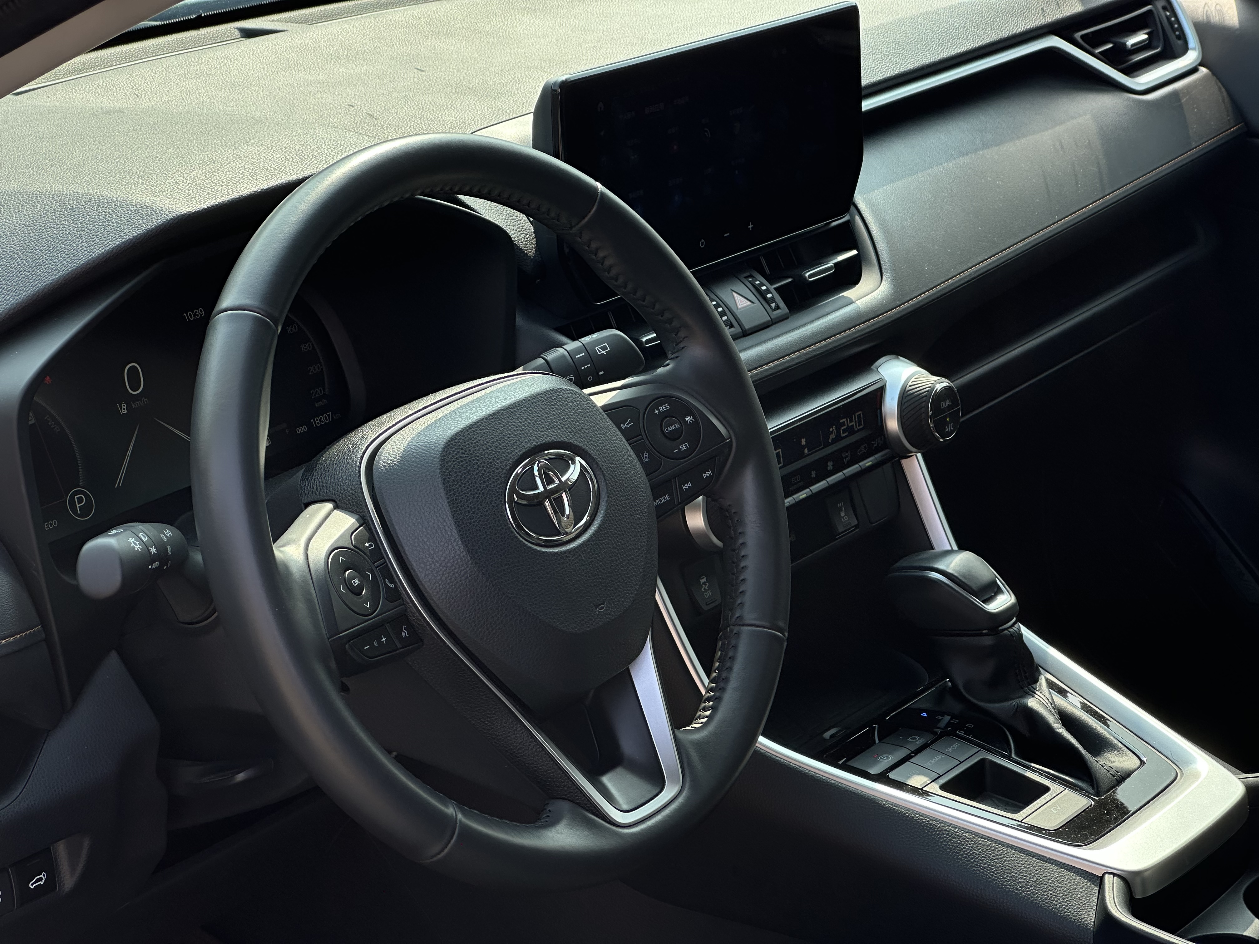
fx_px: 2801
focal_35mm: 77
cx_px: 630
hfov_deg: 25.3
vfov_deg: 19.1
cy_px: 472
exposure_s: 1/128
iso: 32
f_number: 2.8
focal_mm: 9
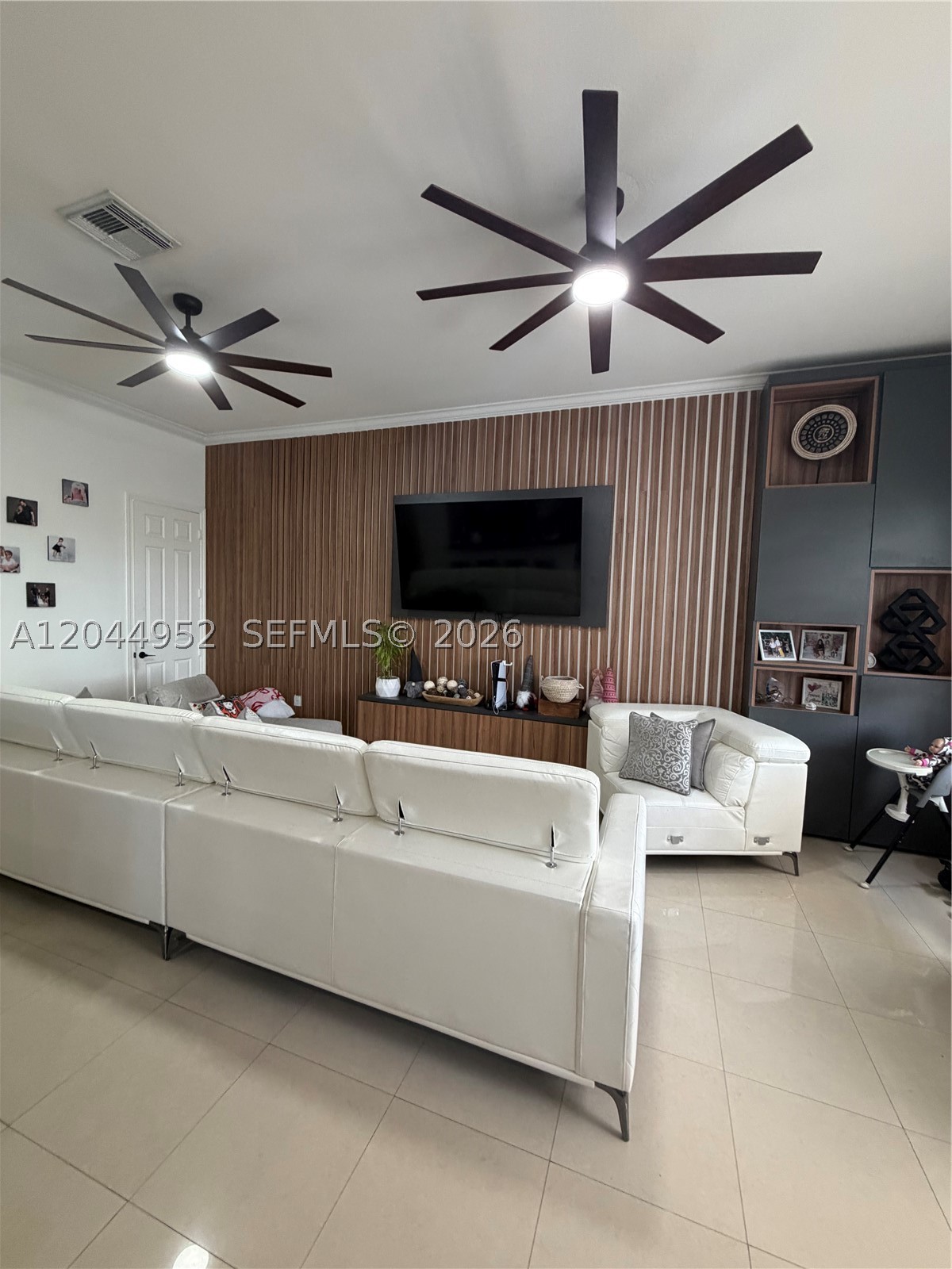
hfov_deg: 85.7
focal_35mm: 14
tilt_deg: -1.9
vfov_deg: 102.1
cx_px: 476
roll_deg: -2.0
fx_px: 513
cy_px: 634
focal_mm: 2.22
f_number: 2.2
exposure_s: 1/60
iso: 320
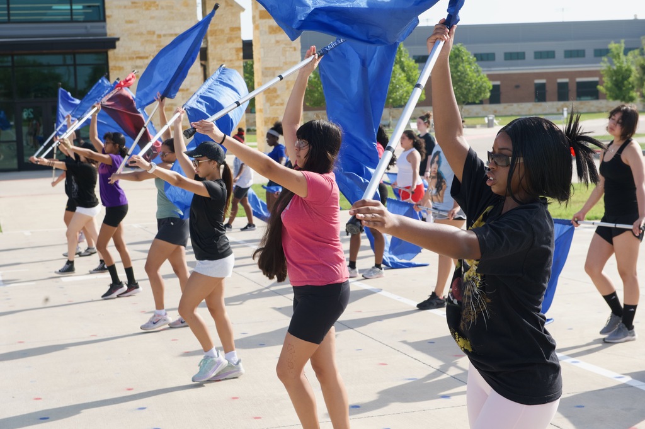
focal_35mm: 70
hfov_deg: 28.9
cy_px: 214
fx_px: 1253
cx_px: 322
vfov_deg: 19.4
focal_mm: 70
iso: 640
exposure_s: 1/800
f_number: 9
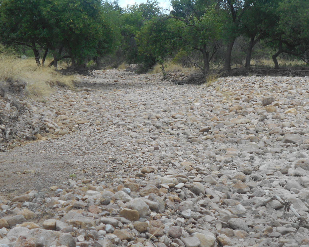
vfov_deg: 16.9
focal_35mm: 91
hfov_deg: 21.0
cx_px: 168
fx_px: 832
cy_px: 130
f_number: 5.3
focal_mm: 11.6
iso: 80
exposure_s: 1/320
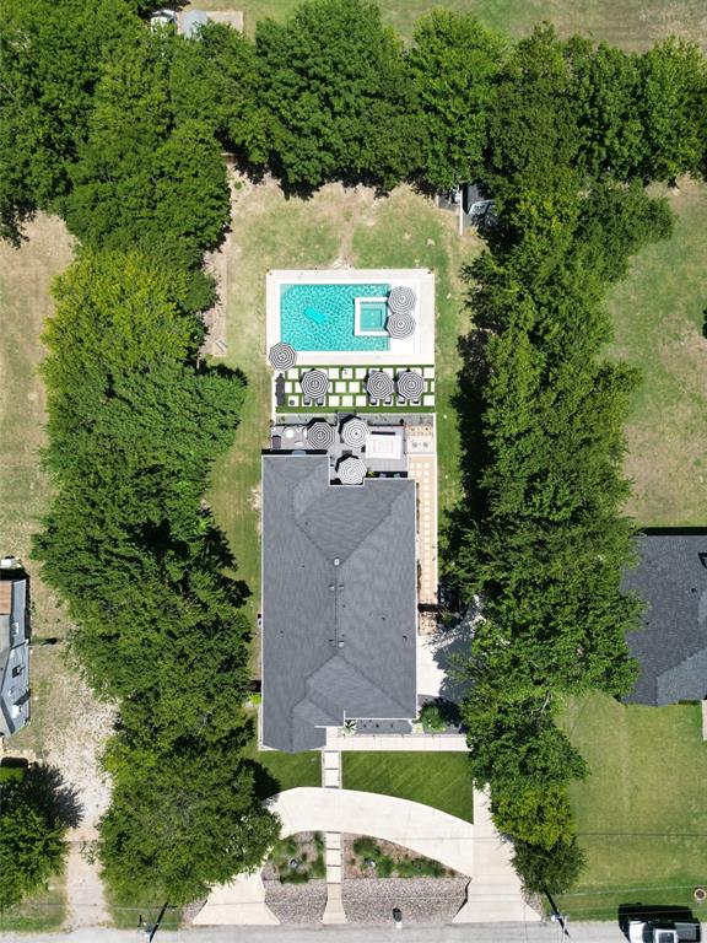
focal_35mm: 24
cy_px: 472
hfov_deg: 56.8
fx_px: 654
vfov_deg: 71.6
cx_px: 354
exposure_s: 1/3200
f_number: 1.7
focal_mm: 6.72
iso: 150
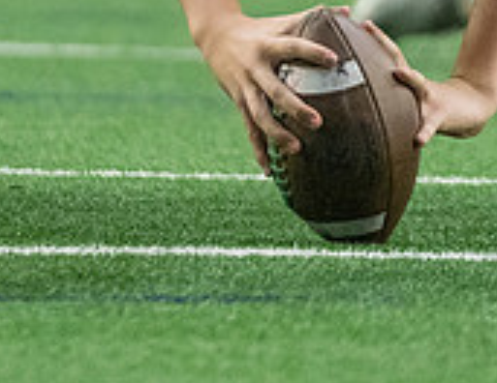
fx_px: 14916
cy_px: -275
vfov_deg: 1.5
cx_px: 378
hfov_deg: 1.9
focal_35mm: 1028
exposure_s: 1/1000
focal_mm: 200
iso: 4000
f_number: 2.8
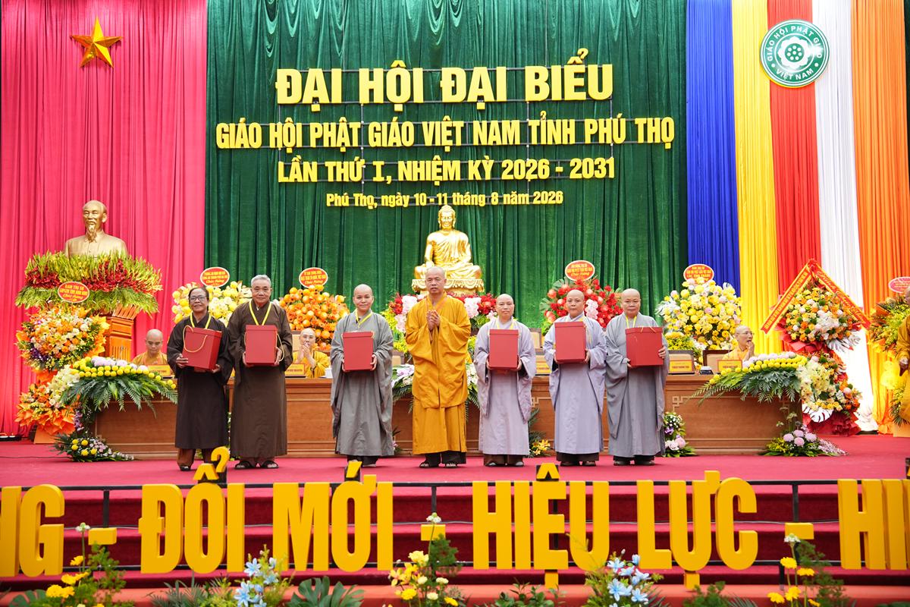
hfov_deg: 45.4
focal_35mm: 43
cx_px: 455
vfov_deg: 31.2
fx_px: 1087
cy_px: 304
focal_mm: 43
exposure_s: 1/100
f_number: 2.8
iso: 1250
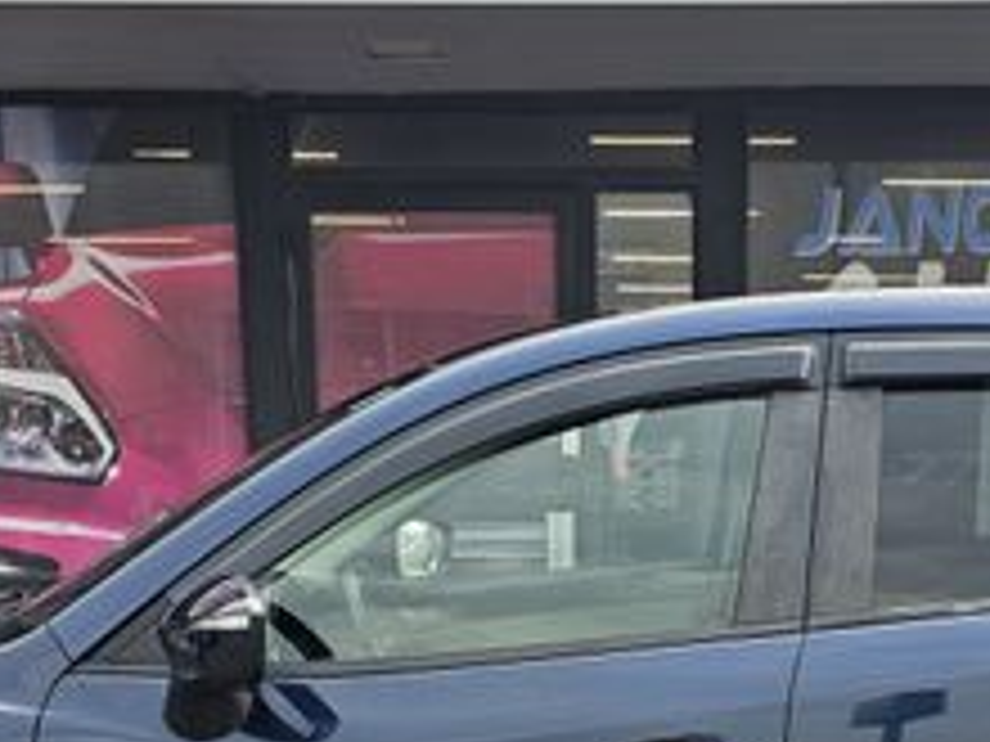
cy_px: 845
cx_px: 666
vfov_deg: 20.7
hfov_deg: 28.8
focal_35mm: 67
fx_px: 1916
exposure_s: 1/180
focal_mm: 6.3
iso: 32
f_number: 1.7
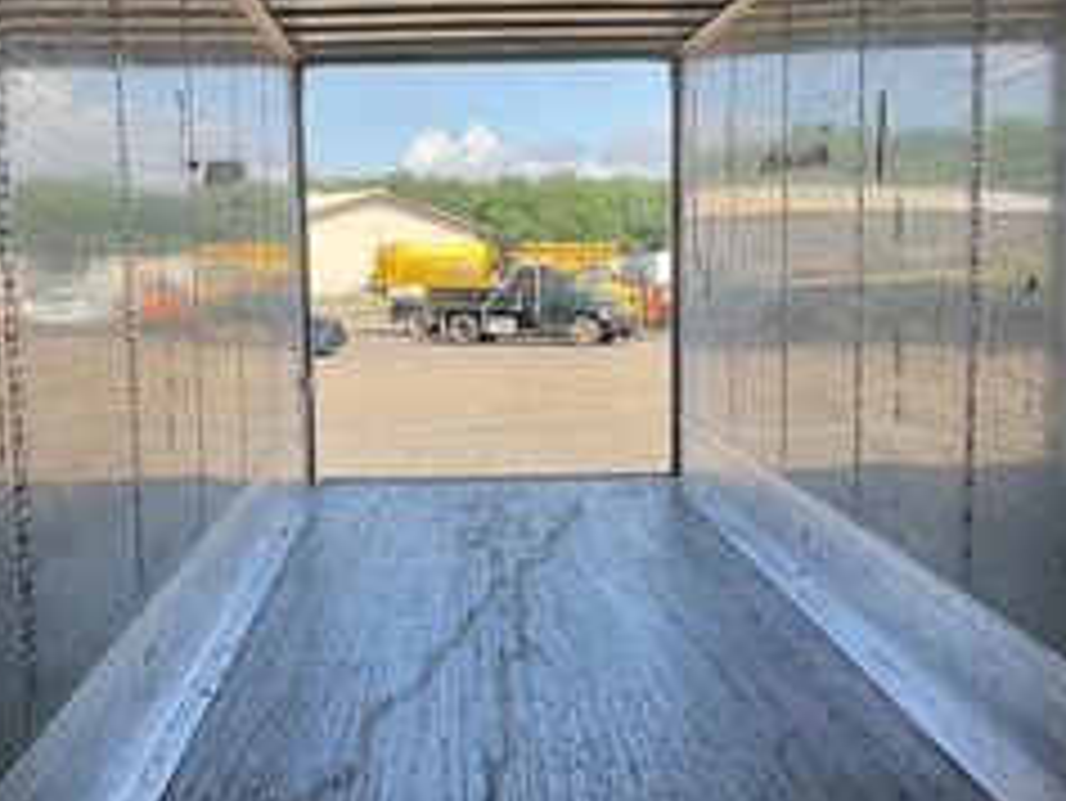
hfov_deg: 38.8
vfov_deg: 29.6
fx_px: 1510
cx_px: 468
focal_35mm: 49
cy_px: 477
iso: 25
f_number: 1.8
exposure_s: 1/362
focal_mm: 3
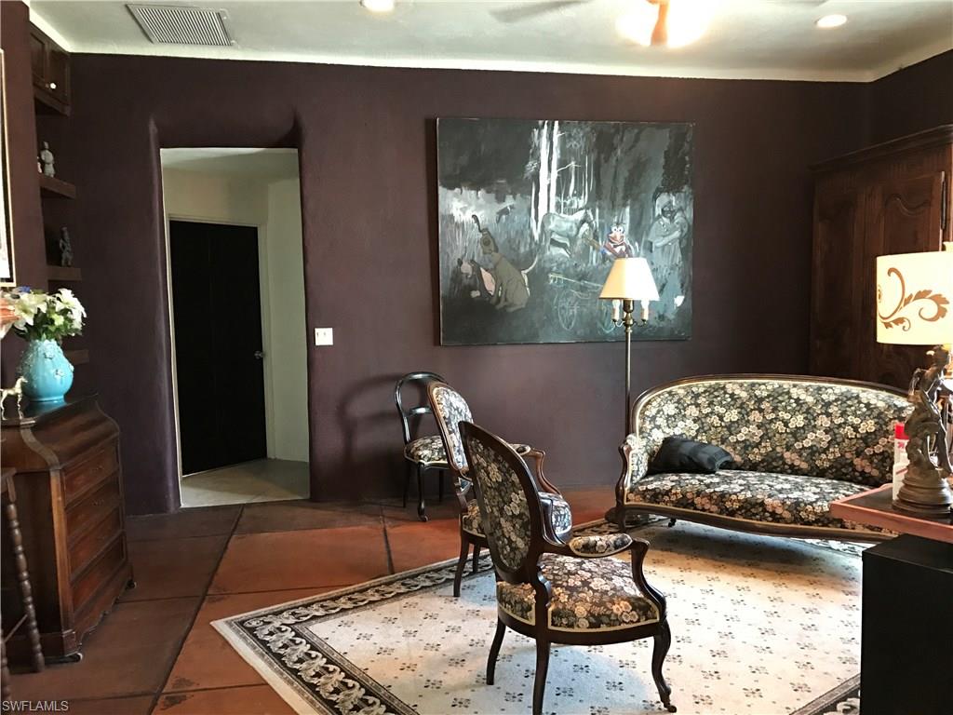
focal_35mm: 28
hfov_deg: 63.4
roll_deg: +0.8
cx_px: 476
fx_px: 771
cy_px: 358
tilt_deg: -3.1
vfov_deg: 49.7
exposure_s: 1/15
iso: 100
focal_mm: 3.99
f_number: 1.8
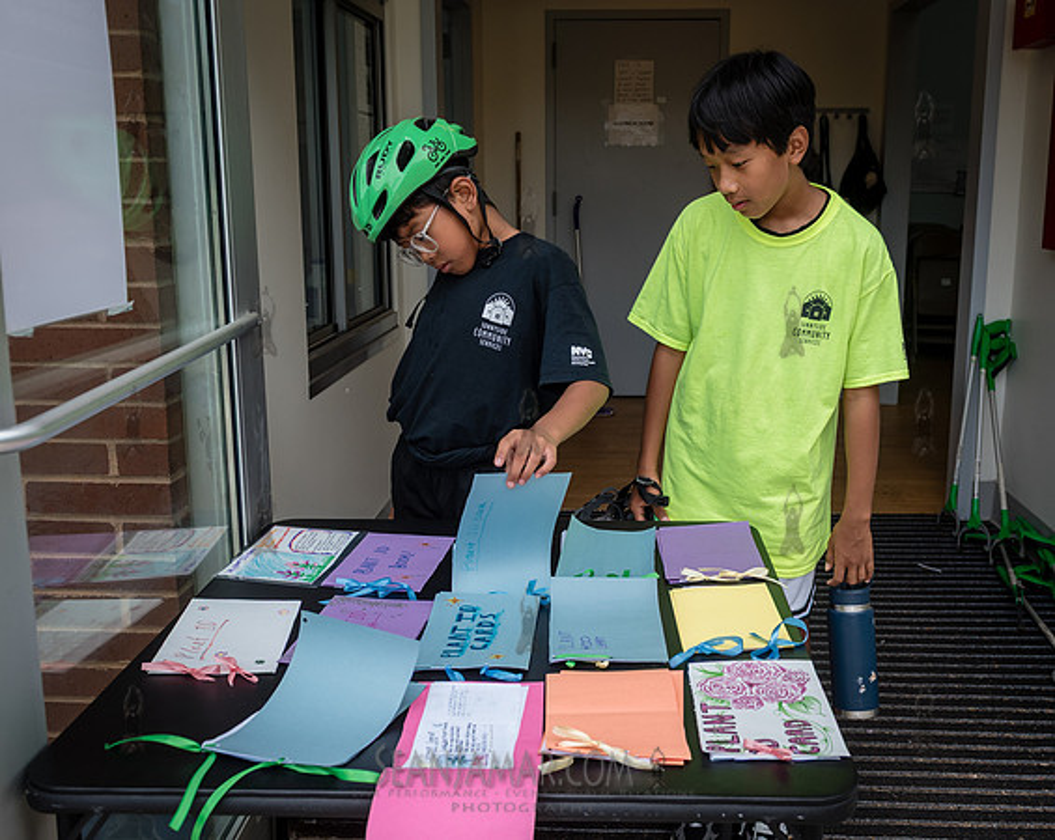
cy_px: 375
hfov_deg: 51.4
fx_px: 1093
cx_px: 579
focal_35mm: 35
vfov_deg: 42.0
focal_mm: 28
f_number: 4.5
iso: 400
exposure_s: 1/1000
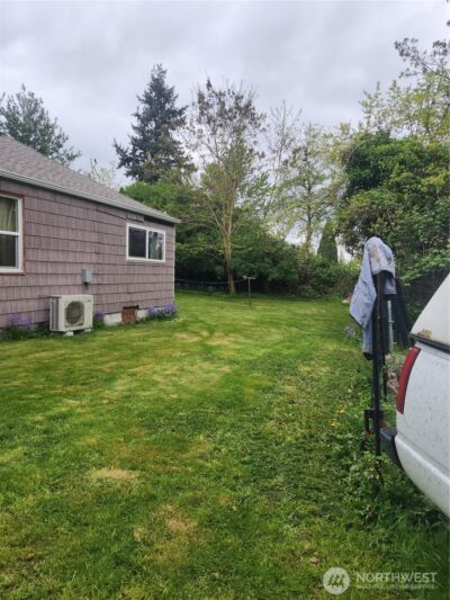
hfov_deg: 58.9
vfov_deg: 73.9
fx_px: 399
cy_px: 300
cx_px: 225
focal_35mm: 23
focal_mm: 5.4
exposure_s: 1/157
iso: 20
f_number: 1.8
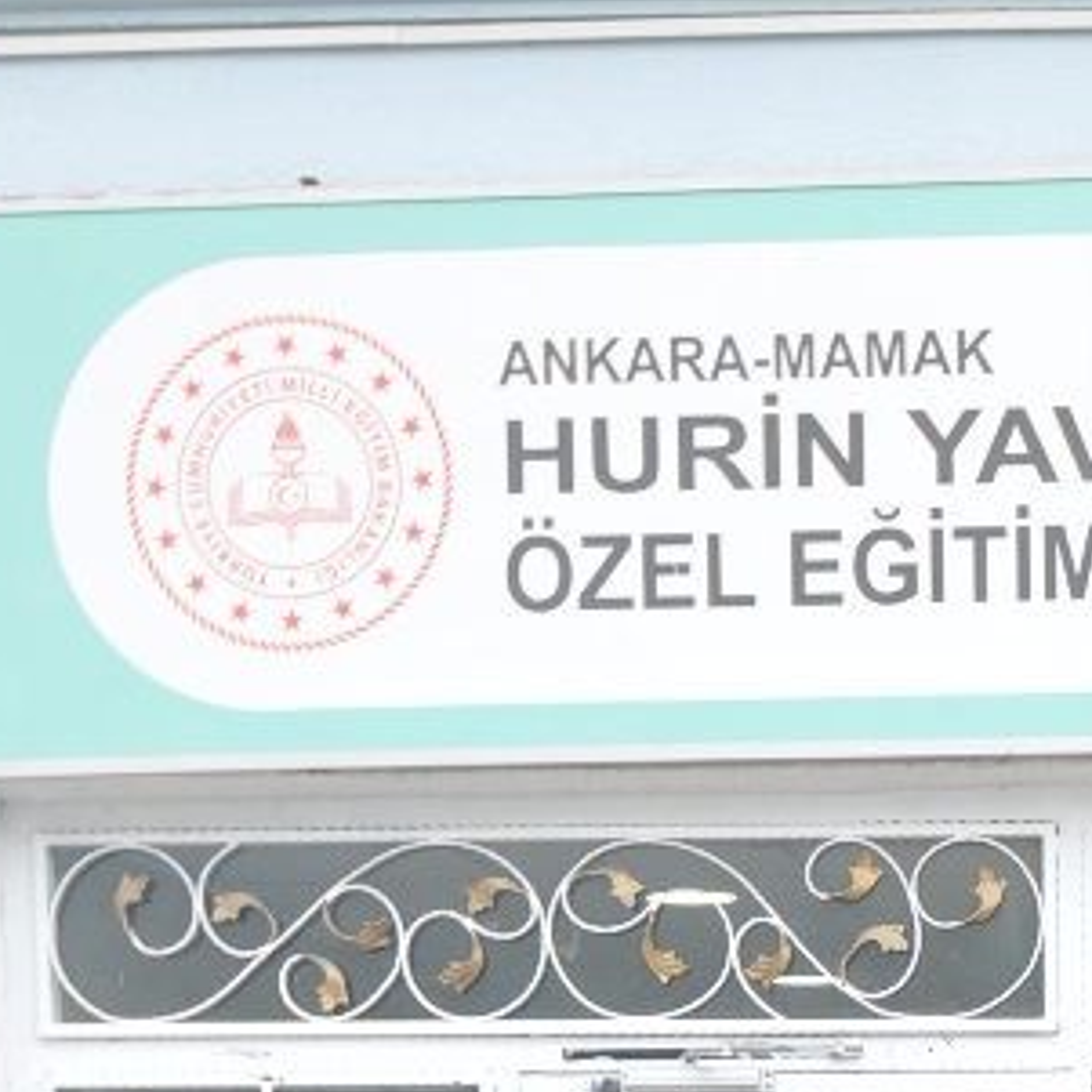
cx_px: 1125
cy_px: 1865
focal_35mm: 109
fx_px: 3890
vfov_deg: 14.4
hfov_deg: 15.6
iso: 250
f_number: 3.2
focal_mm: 24
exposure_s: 1/500
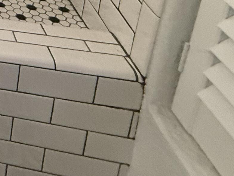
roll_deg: +3.6
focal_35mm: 54
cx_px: -190
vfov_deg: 18.8
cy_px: -162
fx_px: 365
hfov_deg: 21.8
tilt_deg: -14.9
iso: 500
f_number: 2.2
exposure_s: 1/60
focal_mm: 2.22
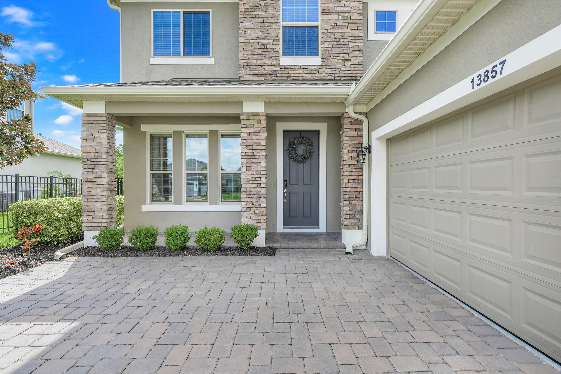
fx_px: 249
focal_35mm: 16
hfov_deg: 96.7
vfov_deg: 73.7
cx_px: 280
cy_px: 187
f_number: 9
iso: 250
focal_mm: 16
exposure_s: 1/25
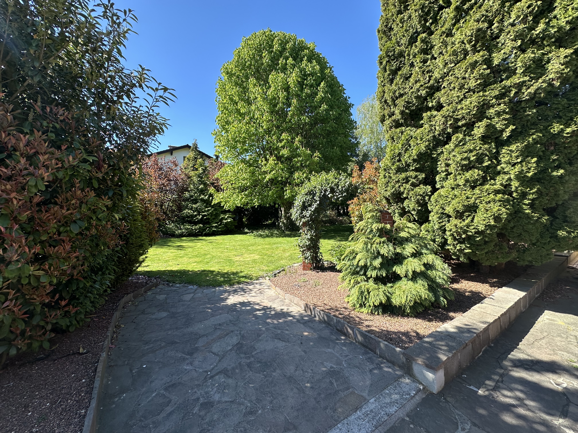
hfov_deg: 102.1
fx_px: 234
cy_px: 216
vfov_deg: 85.7
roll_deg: +0.5
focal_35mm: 14
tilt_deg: -1.8
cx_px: 289
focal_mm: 2.22
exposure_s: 1/564
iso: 40
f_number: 2.2
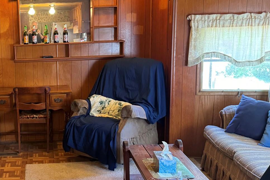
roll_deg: +1.9
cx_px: 40
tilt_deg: -9.4
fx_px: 397
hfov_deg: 35.8
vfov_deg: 25.5
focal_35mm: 53
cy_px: 97
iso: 640
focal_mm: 6.76
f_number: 1.78
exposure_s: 1/60
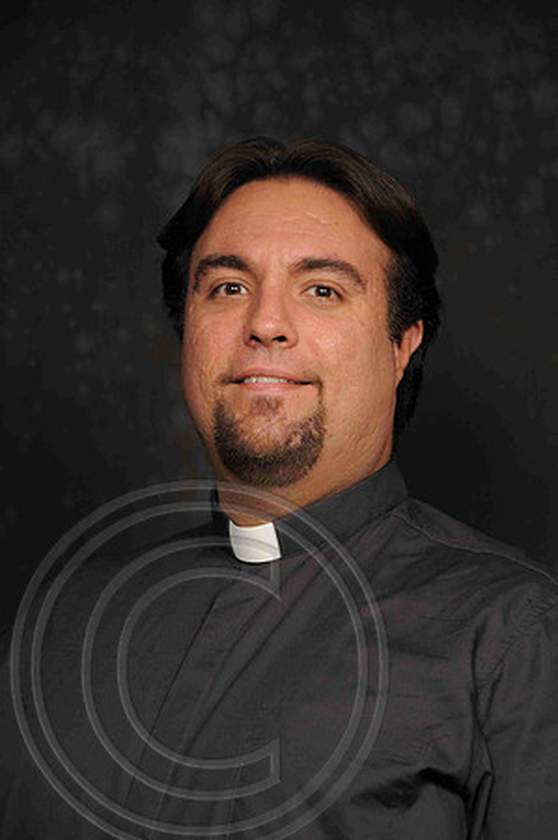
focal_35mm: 128
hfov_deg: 10.7
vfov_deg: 16.1
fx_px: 2971
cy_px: 420
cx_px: 279
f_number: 5.6
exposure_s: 1/60
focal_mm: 85
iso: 200
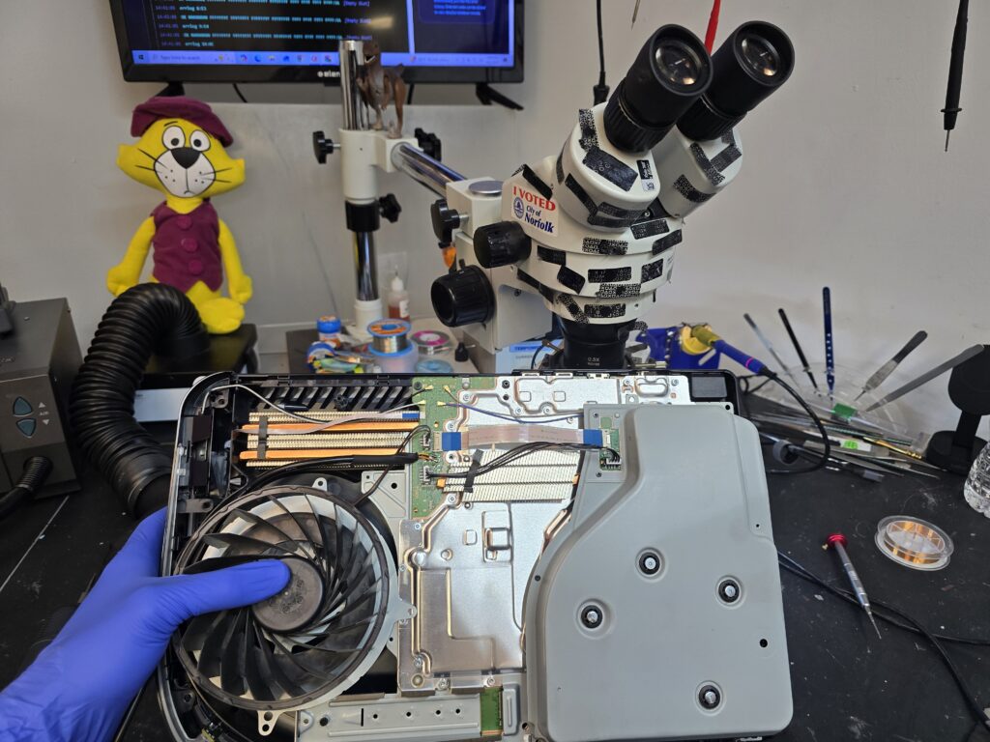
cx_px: 495
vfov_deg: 58.9
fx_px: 658
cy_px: 371
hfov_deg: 73.9
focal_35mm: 23
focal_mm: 6.3
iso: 100
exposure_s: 1/120
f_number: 1.7
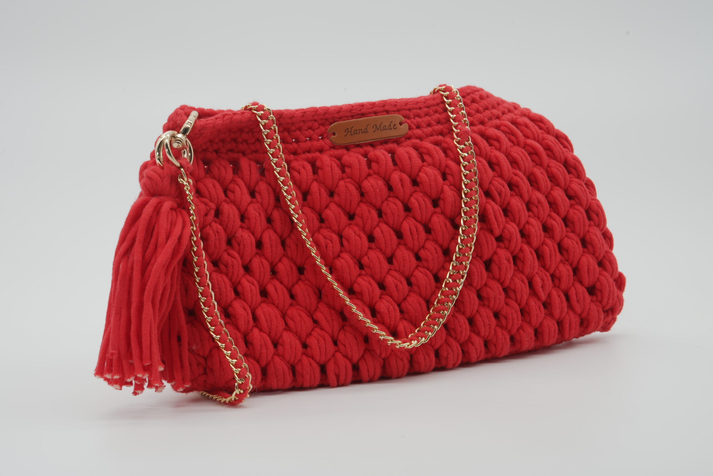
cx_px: 356
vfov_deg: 12.8
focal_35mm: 107
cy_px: 238
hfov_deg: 19.1
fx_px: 2120
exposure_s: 1/8
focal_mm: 107
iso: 200
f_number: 20
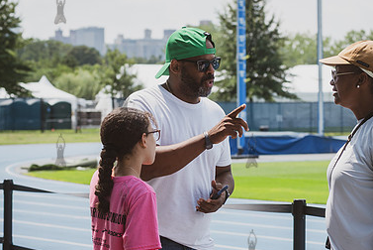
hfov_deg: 14.5
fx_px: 1462
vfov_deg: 9.7
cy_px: 142
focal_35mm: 141
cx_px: 209
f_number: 5
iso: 160
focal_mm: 80
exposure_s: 1/800
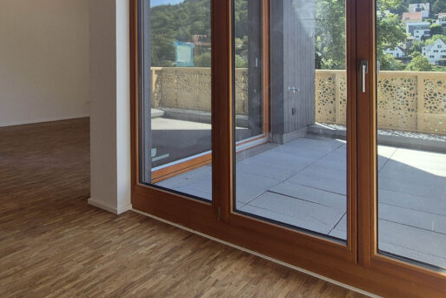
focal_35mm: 27
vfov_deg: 45.2
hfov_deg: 65.4
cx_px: 145
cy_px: 53
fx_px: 334
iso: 50
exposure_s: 1/468
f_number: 2.2
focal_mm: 2.2
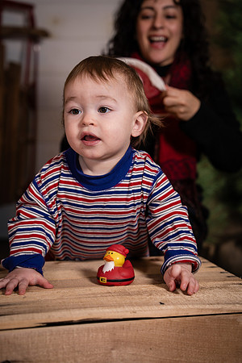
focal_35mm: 55
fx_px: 555
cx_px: 121
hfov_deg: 24.6
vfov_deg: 36.2
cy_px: 182
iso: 250
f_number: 3.2
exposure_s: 1/250
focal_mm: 55
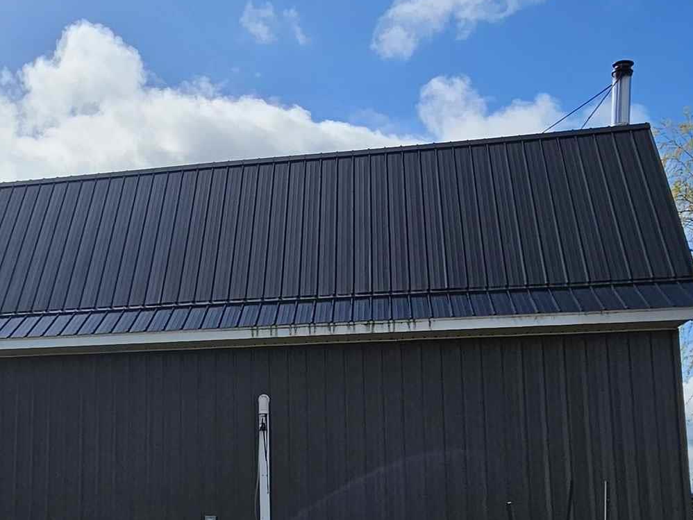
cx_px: 167
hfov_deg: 45.1
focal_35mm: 40
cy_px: 394
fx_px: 801
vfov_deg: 35.1
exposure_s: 1/4769
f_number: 2.2
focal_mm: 2.2
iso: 50
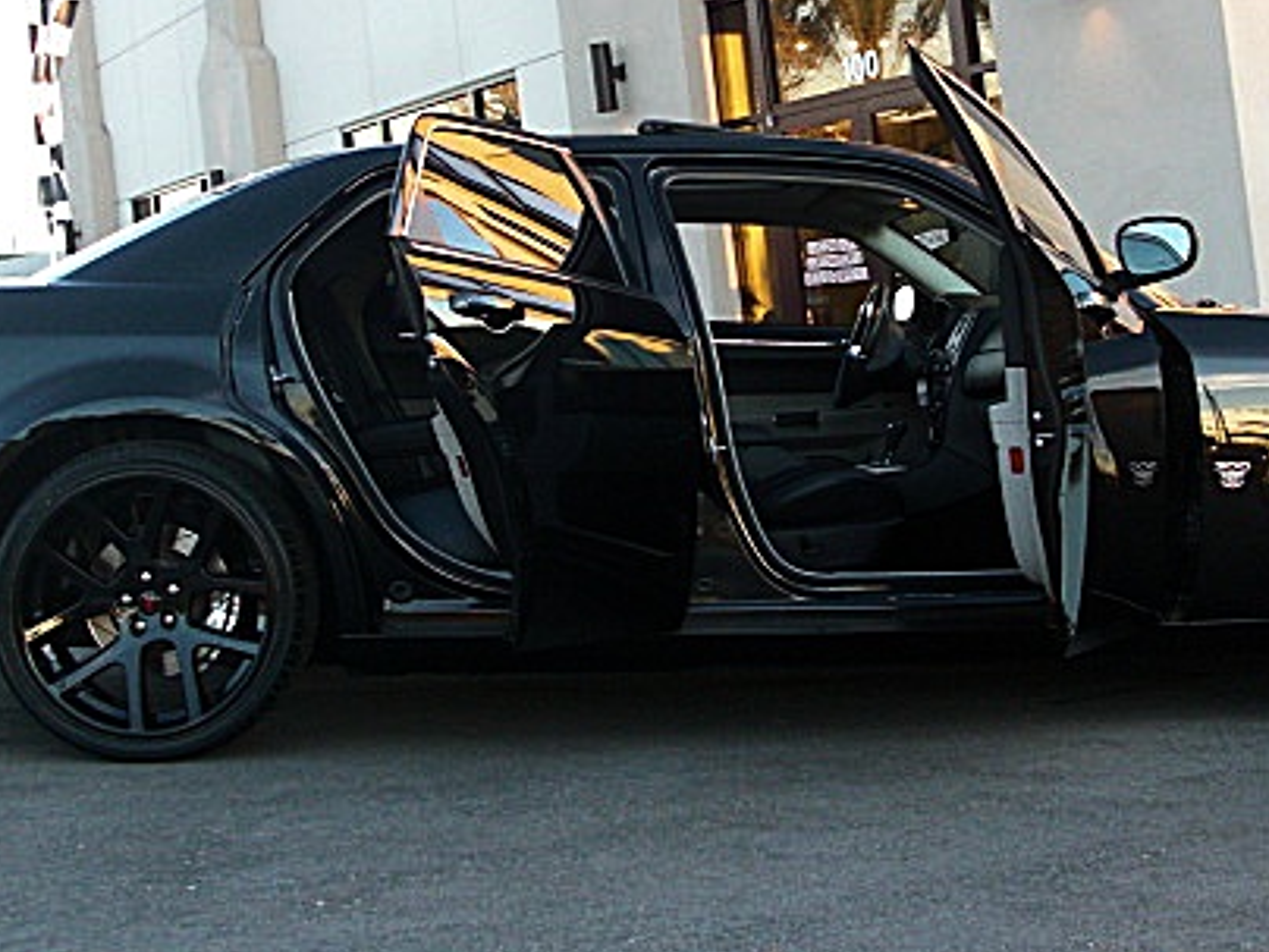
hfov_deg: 33.7
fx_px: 2090
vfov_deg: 25.3
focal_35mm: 57
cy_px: 220
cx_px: 729
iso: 200
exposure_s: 1/100
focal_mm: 6.3
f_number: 2.8
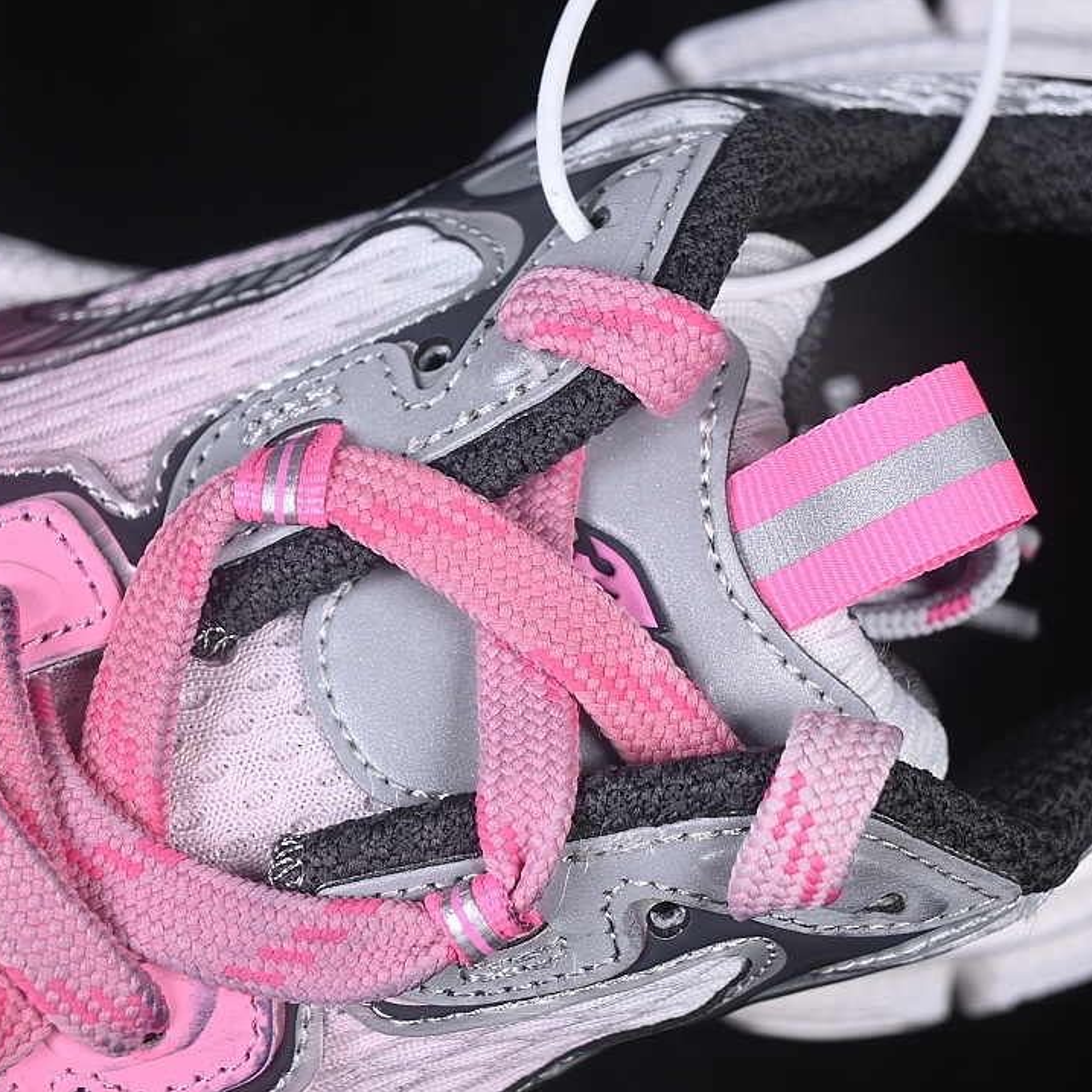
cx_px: 536
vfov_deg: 18.1
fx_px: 3426
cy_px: 545
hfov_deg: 18.1
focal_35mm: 96
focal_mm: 50
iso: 160
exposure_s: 1/80
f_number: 7.1
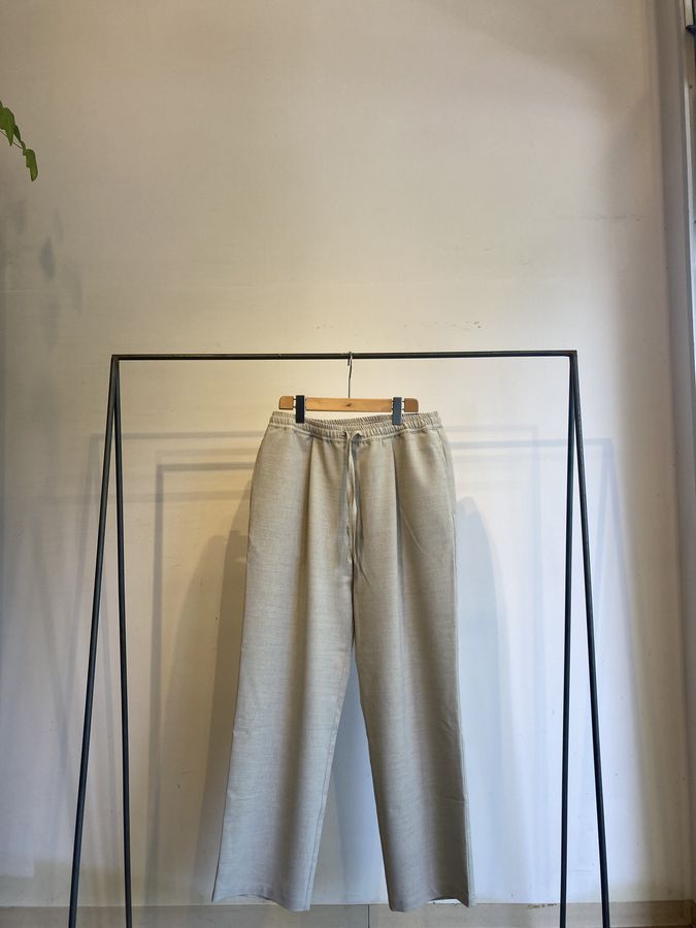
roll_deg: +0.6
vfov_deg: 63.4
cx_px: 348
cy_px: 464
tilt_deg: +4.3
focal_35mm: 28
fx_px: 751
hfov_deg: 49.7
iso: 32
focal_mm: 3.99
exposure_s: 1/100
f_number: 1.8
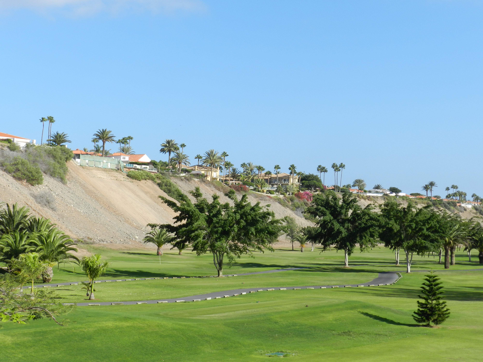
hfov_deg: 32.2
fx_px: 837
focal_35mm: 60
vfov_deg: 24.4
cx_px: 242
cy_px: 181
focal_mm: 10.7
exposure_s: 1/800
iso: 160
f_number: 4.6
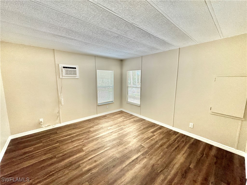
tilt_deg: -7.3
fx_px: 100
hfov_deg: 102.1
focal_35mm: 14
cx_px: 124
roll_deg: -1.2
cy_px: 92
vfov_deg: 85.7
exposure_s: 1/120
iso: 250
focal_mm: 2.22
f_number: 2.2
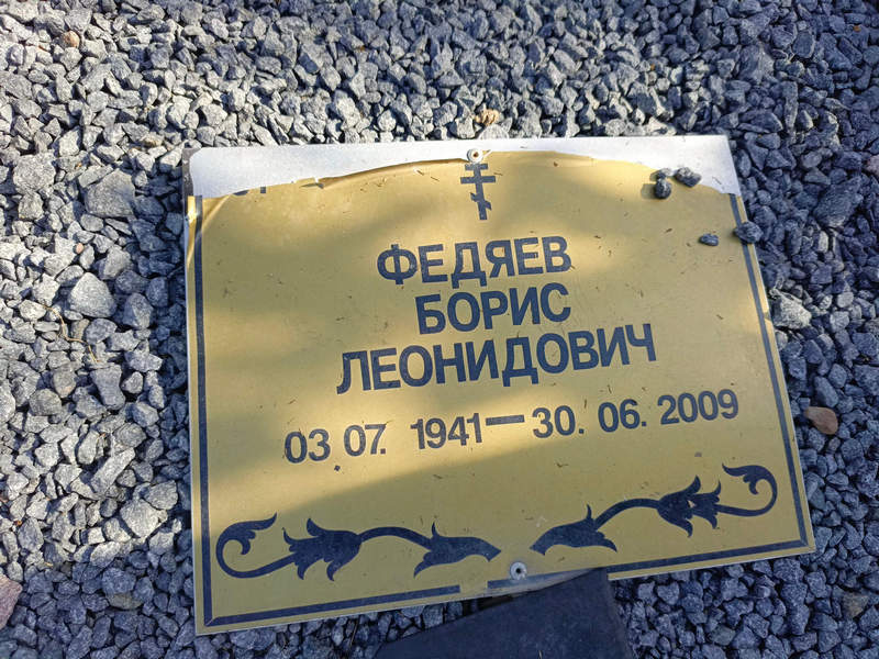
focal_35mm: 25
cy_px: 330
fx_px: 635
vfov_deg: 54.9
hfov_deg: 69.4
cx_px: 440
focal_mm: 4.76
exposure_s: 1/343
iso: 112
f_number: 1.69
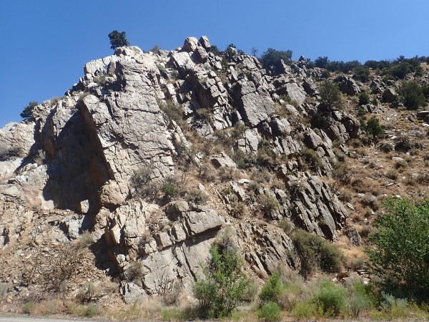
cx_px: 214
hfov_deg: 69.4
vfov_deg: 54.9
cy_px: 161
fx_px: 310
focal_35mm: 25
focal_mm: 4.5
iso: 100
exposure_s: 1/200
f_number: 8
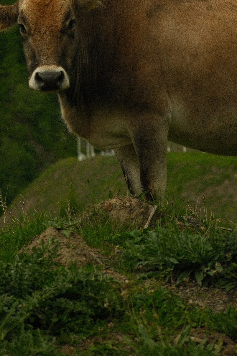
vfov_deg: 10.3
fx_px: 1944
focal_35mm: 197
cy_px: -44
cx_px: 147
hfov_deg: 7.0
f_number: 3.2
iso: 500
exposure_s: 1/250
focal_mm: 56
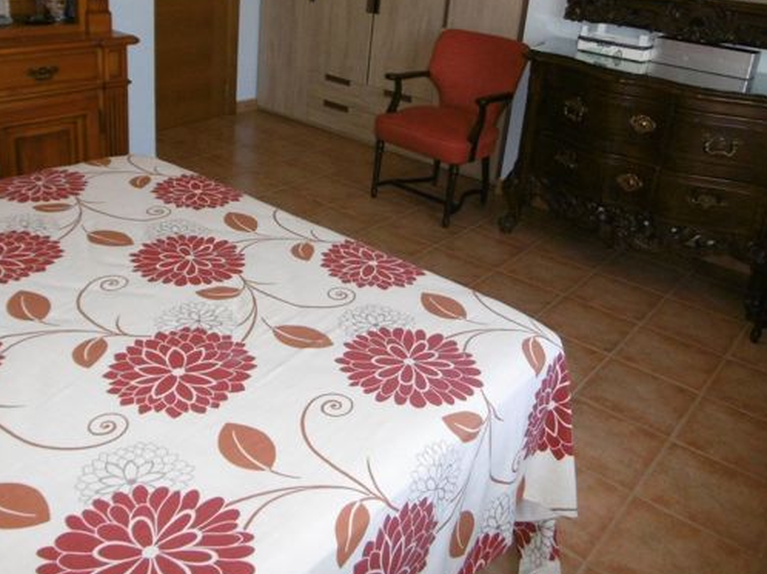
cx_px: 357
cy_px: 189
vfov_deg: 41.2
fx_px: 753
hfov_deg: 53.9
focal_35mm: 34
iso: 200
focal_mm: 4.3
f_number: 3.1
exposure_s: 1/60
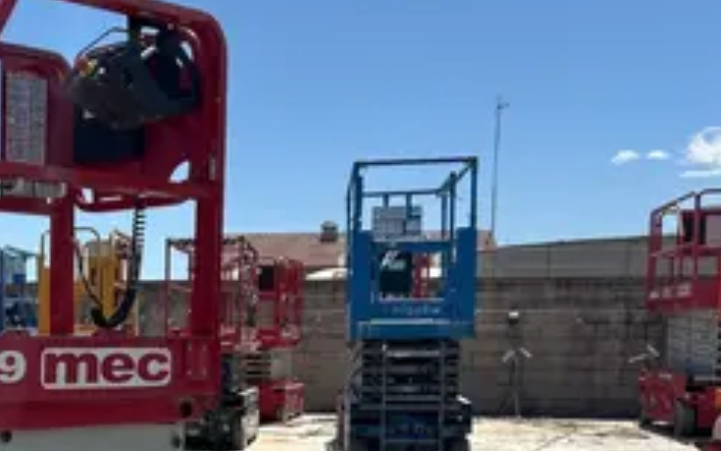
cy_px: 429
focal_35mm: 62
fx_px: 1218
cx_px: 12
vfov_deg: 20.4
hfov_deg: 30.8
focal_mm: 5.7
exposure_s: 1/3968
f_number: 1.5
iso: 50
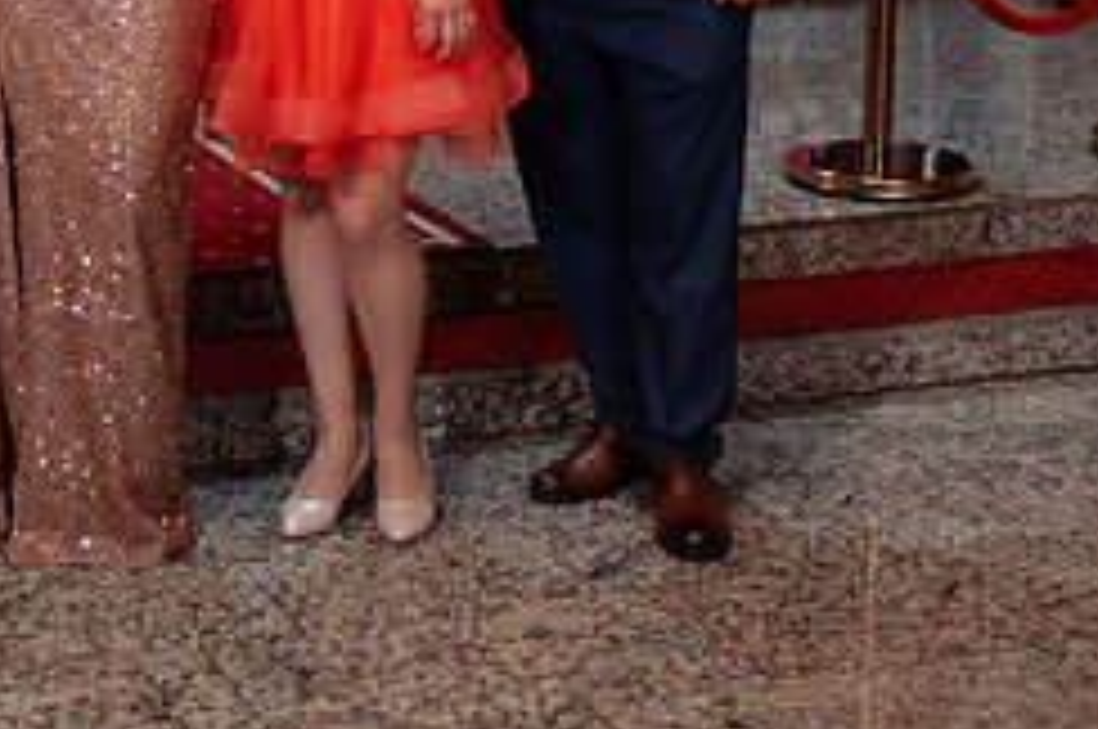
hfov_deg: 22.1
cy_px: -110
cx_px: -45
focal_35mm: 88
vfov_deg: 15.0
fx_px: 2680
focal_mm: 35
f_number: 2.8
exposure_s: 1/250
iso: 1600
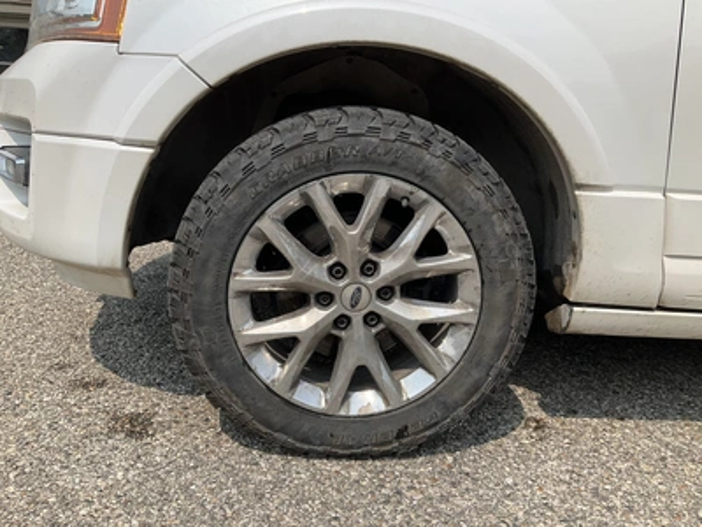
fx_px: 588
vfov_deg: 48.2
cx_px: 351
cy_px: 264
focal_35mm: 29
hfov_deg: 61.7
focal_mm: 3
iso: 25
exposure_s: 1/2427
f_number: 1.8
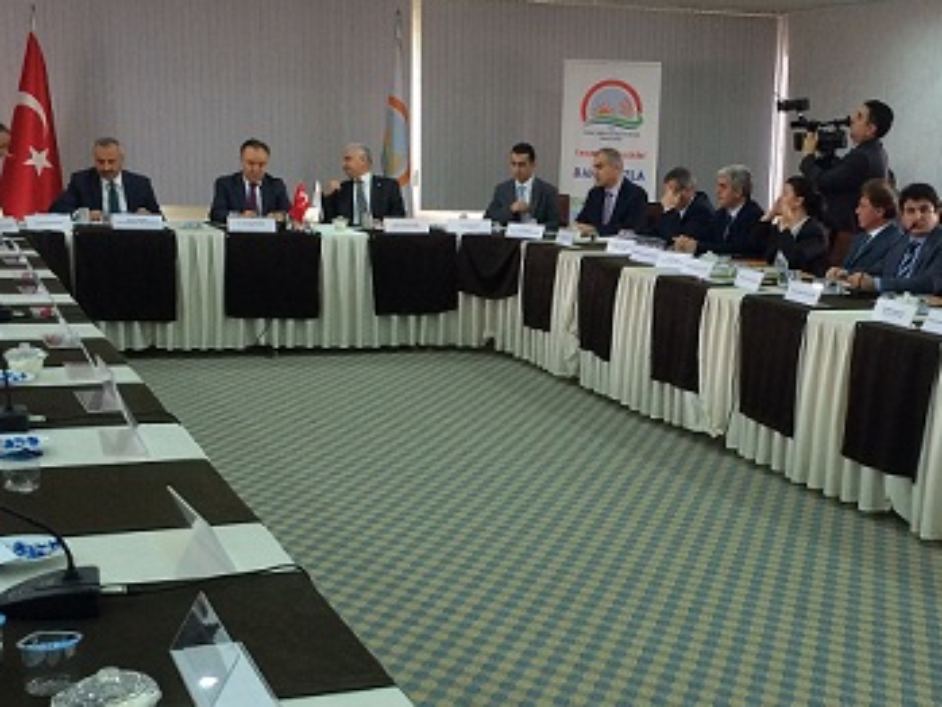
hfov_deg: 33.4
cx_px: 637
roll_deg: -2.2
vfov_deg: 25.5
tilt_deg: -13.1
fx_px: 1552
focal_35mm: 57
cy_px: 468
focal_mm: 4.15
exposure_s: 1/30
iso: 125
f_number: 2.2
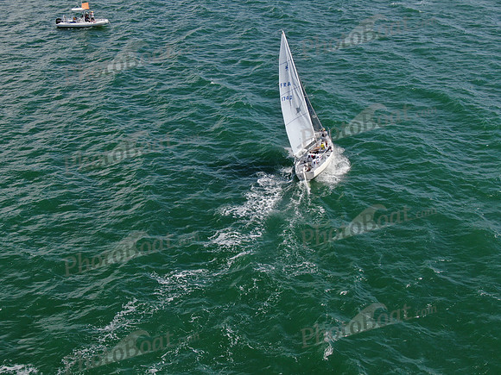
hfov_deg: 39.7
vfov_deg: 30.3
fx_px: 695
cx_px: 250
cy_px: 188
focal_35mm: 48
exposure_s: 1/800
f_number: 3.8
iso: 100
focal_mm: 8.6
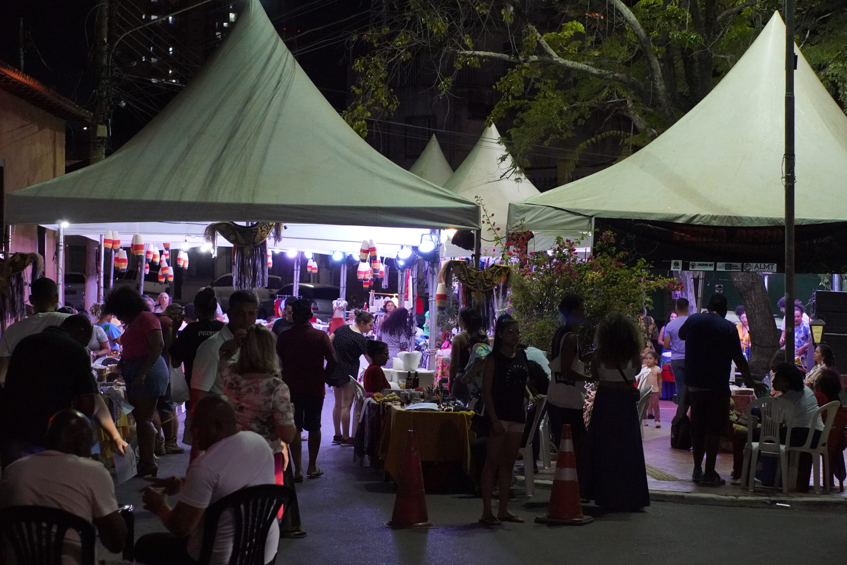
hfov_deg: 26.7
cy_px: 283
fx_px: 1788
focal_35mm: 76
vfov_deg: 17.9
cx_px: 419
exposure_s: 1/160
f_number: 3.5
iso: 6400
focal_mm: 50
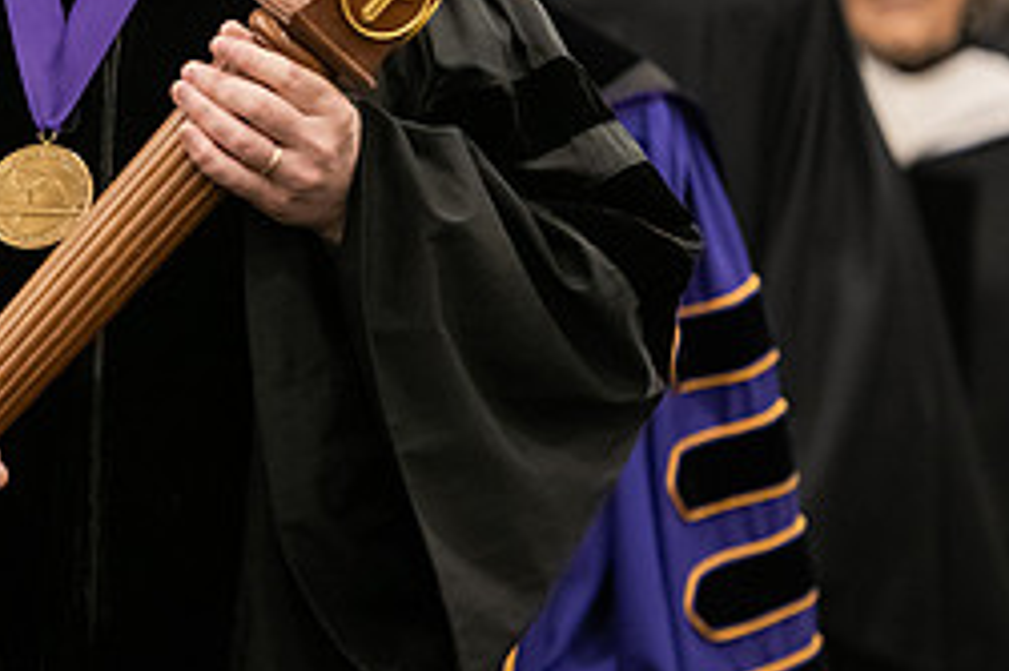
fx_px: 9075
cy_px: -78
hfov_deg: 6.4
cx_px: 129
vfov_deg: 4.2
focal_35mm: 324
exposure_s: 1/200
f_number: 3.2
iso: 3200
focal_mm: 140
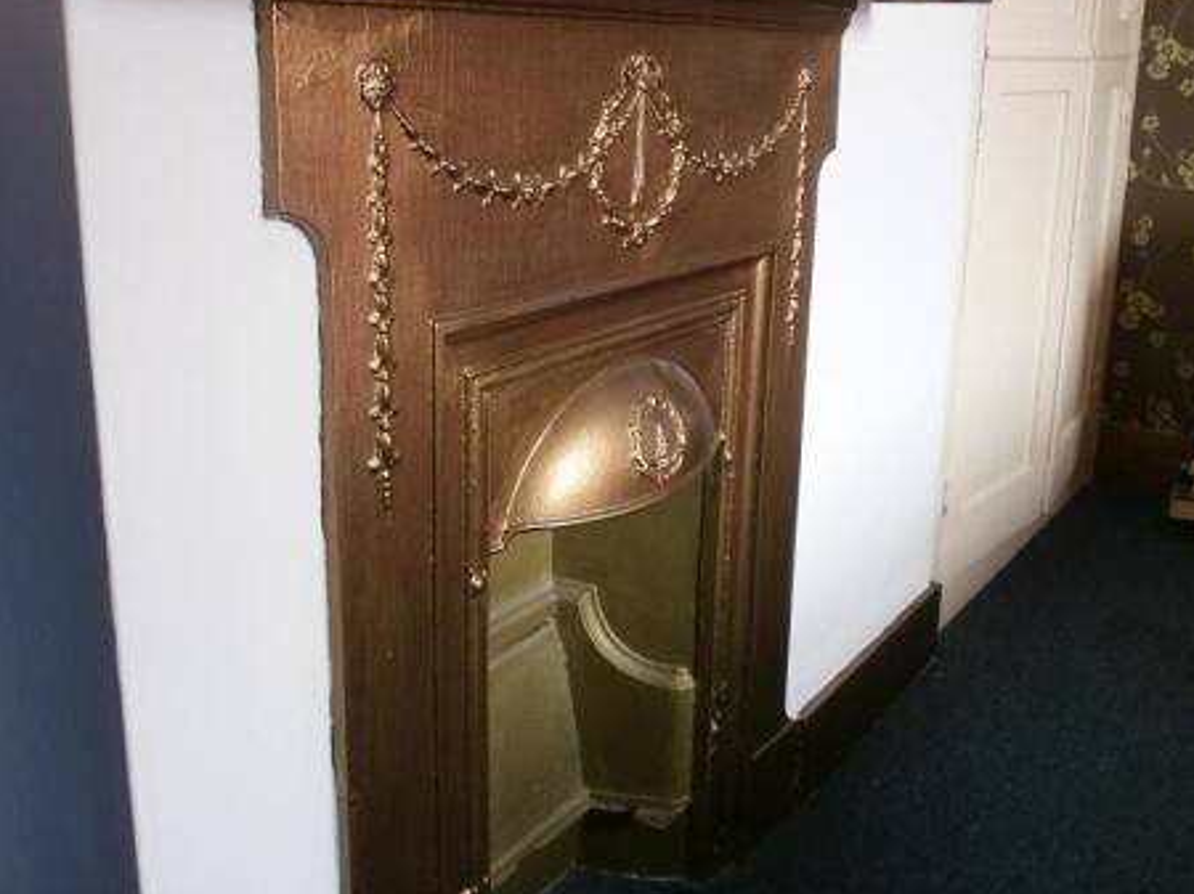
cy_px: 333
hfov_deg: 52.5
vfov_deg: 40.4
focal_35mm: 35
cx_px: 681
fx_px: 1207
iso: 100
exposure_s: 1/30
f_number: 2.9
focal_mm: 4.8
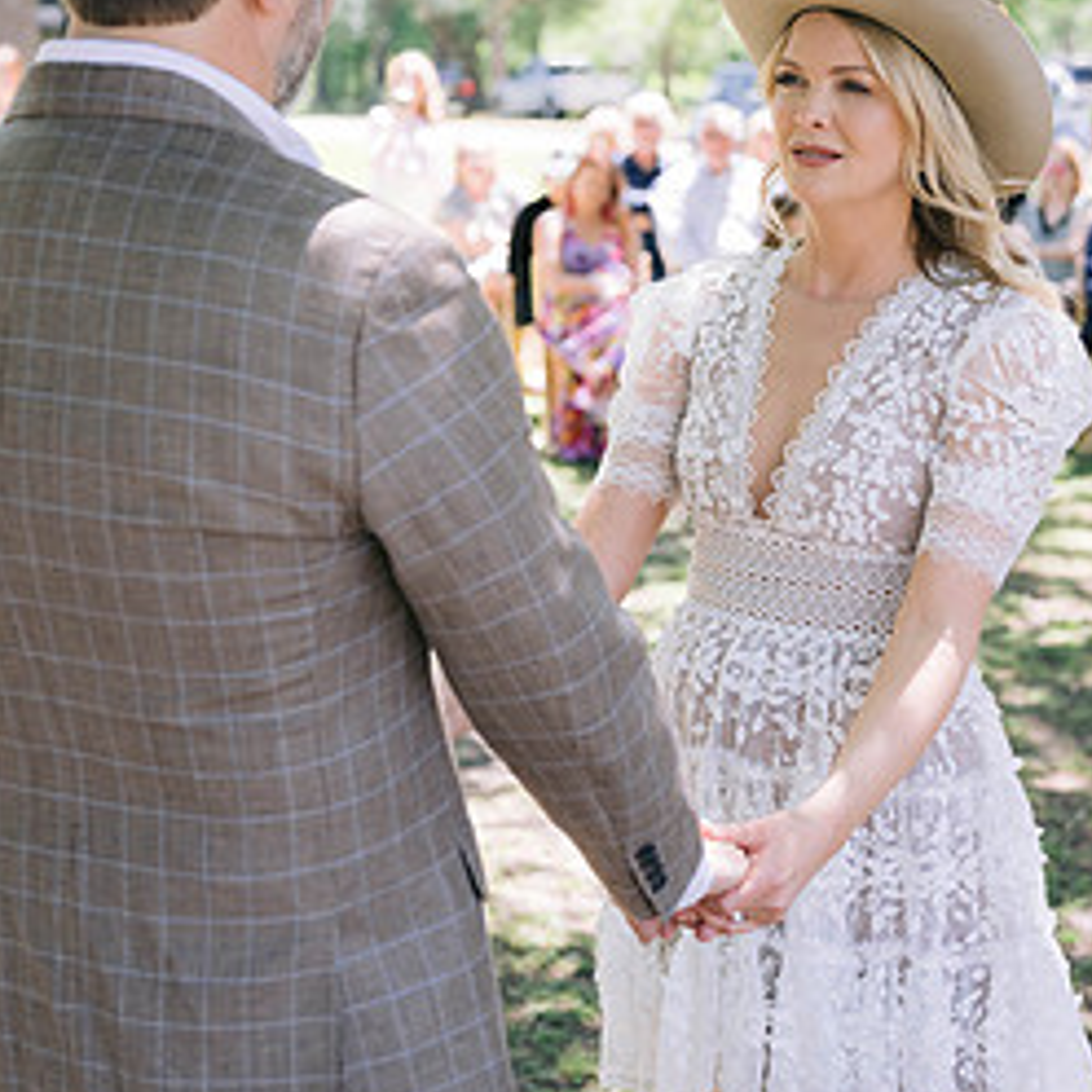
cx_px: 537
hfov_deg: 22.5
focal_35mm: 77
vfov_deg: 22.5
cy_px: 454
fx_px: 2748
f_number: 3.5
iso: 400
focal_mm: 50
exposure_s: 1/640
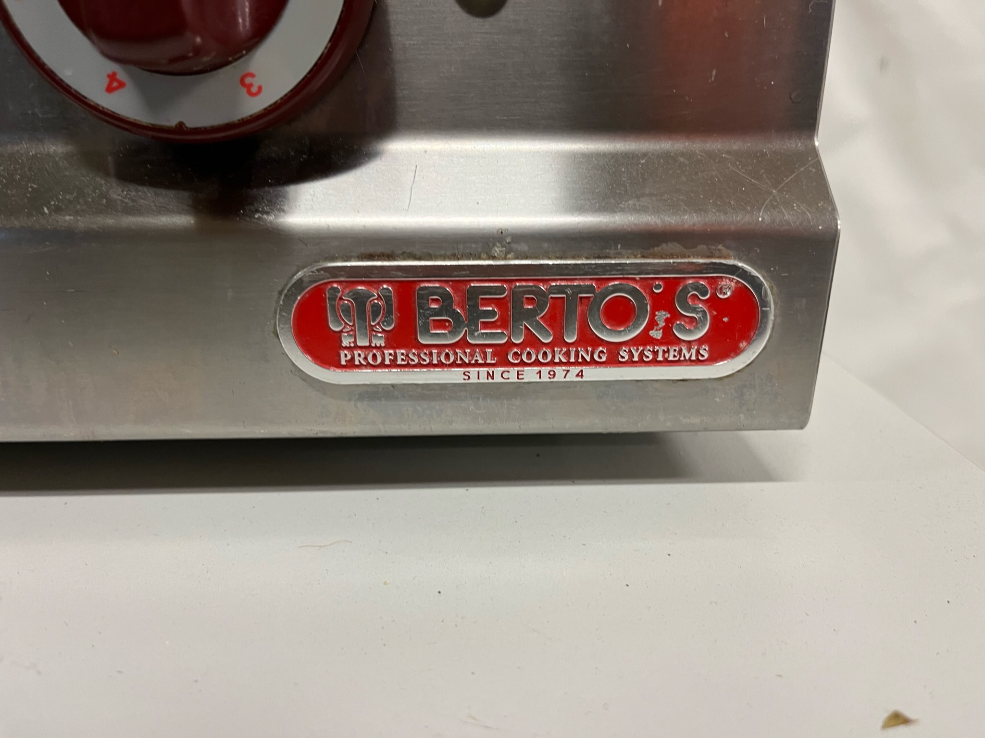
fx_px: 740
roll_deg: -0.8
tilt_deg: -21.3
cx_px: 492
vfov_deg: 53.0
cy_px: 369
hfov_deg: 67.3
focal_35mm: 26
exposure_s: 1/50
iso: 125
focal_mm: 5.1
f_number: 1.6
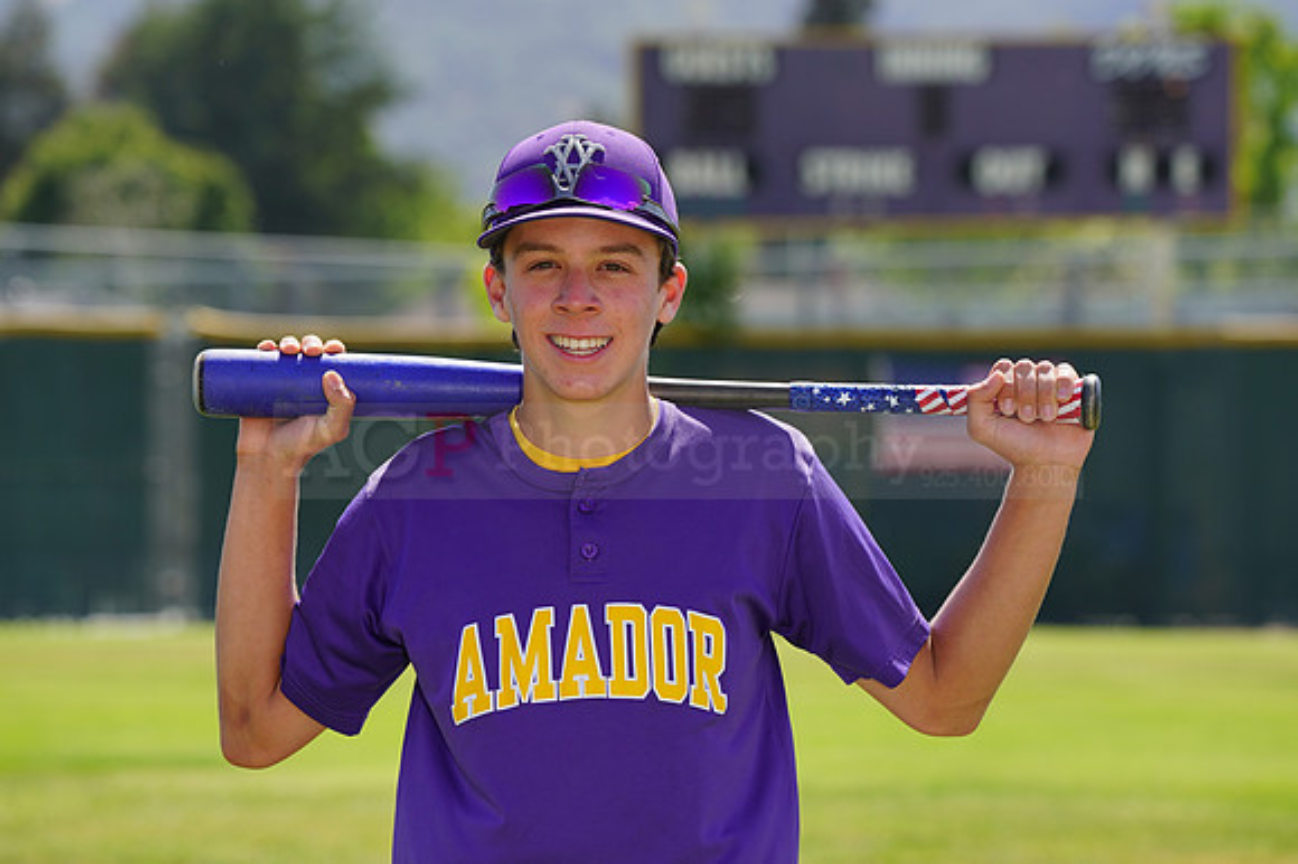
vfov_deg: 6.0
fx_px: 8252
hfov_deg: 9.0
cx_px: 649
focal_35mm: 229
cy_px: 432
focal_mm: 229
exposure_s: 1/250
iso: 100
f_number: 8
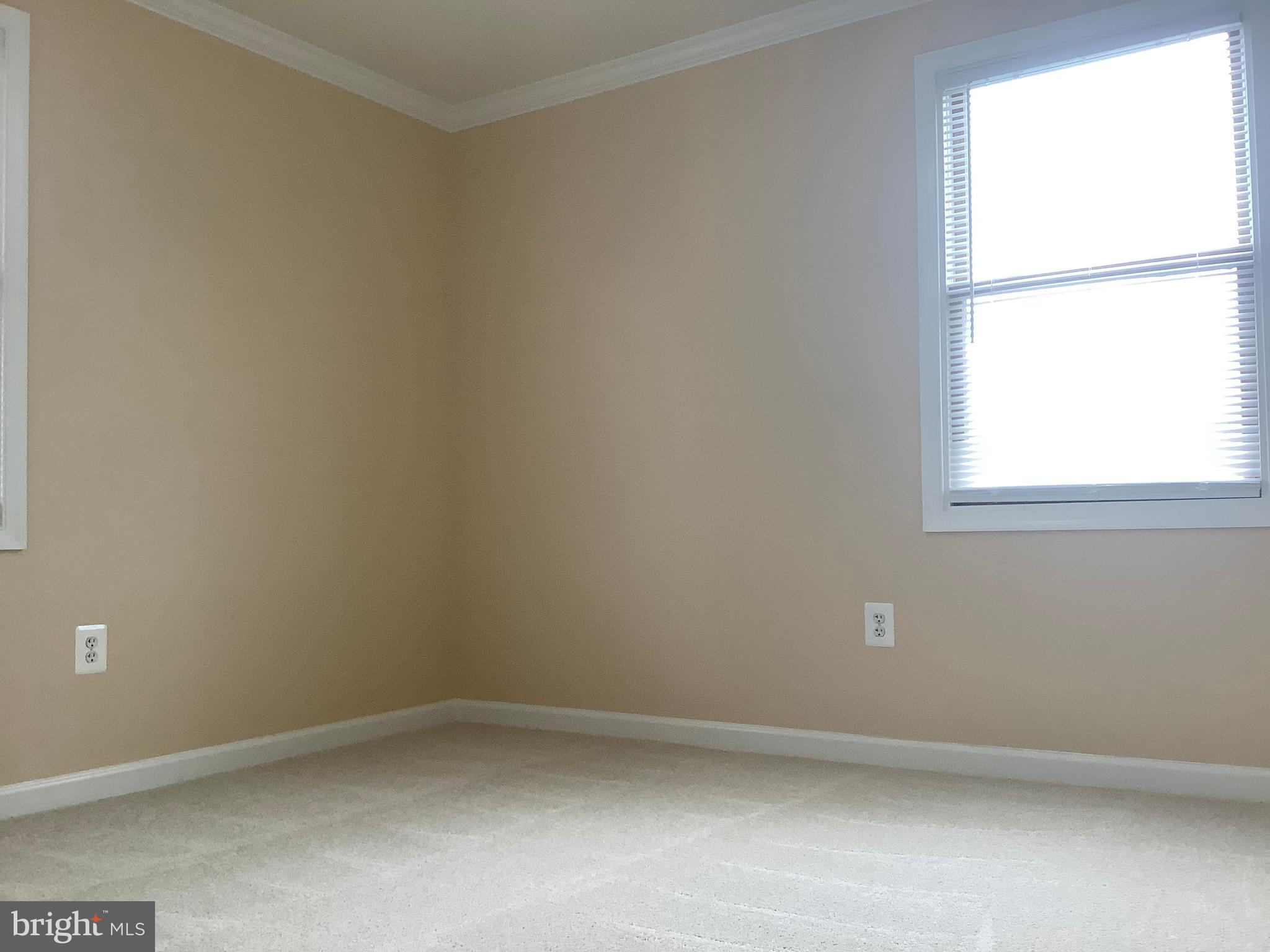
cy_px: 476
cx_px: 635
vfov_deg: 45.4
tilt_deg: +2.3
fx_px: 1137
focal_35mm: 31
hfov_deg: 58.4
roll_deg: +1.1
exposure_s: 1/120
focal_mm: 3.3
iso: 64
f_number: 2.4
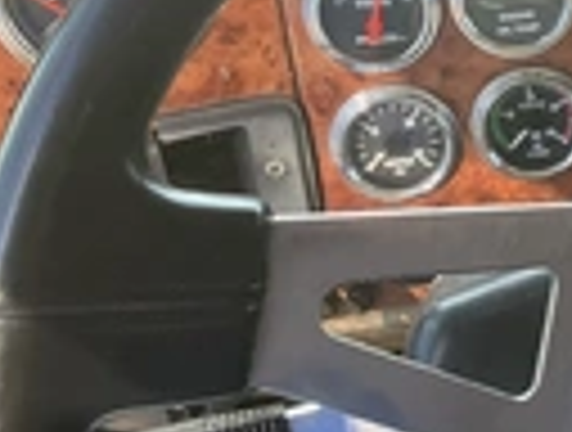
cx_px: 833
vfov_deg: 16.3
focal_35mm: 91
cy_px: 180
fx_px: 1508
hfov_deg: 19.1
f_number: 1.8
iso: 64
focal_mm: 3
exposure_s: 1/114
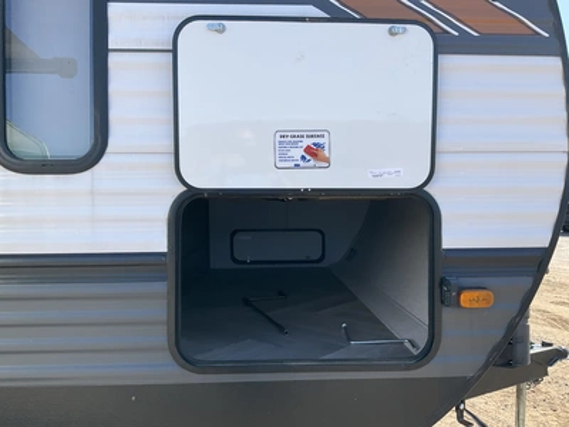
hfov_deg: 61.7
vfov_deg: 48.2
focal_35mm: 29
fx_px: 477
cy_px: 214
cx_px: 284
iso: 25
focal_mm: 3
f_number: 1.8
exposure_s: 1/792
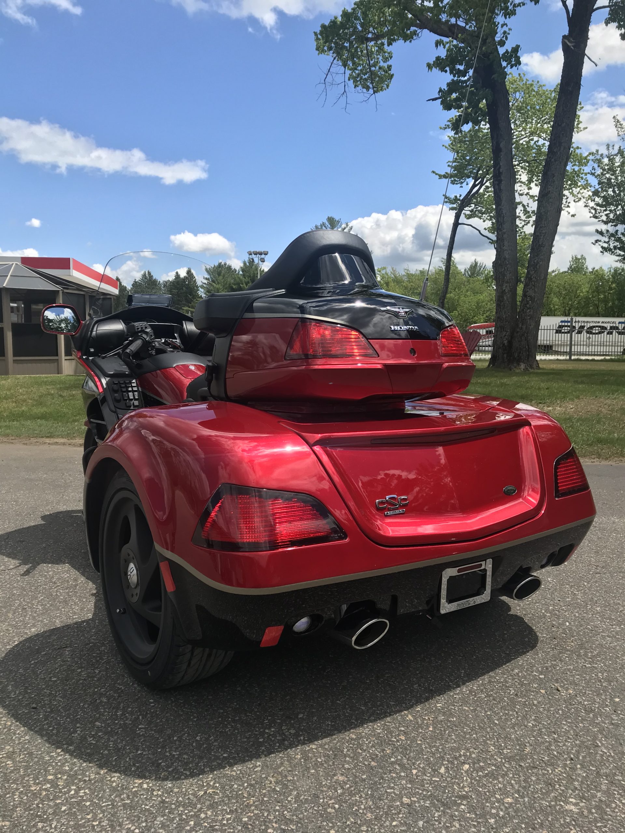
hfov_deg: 49.7
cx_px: 312
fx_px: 674
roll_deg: +0.6
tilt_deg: -4.5
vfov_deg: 63.4
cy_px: 416
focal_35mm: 28
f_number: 1.8
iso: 20
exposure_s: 1/2128
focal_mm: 3.99
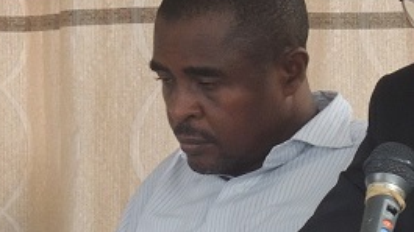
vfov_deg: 4.6
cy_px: 149
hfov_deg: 8.2
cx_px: 191
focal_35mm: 262
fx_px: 2876
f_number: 5
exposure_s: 1/40
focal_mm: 15.2
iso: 400
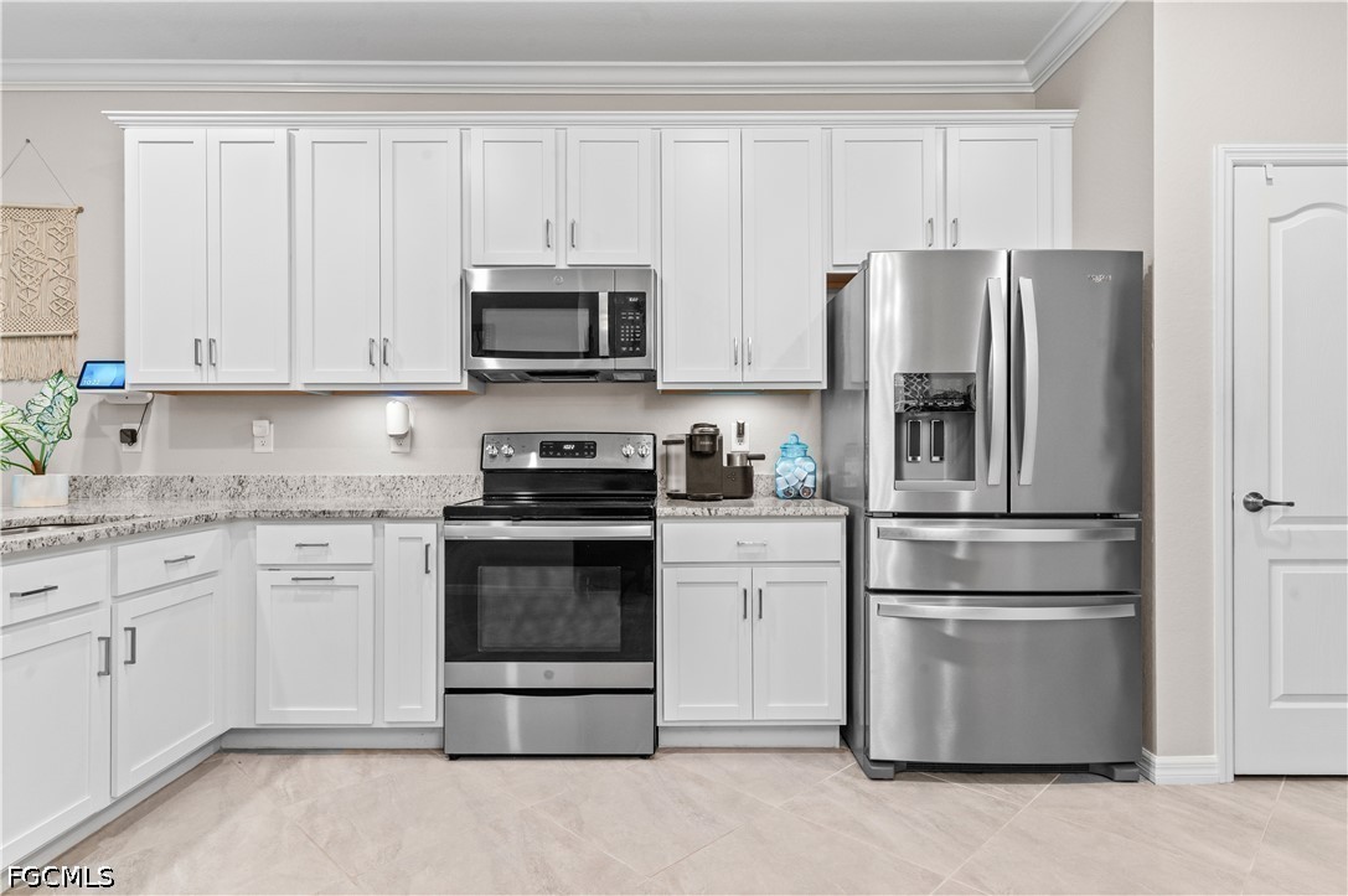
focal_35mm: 20
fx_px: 748
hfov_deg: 84.0
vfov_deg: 61.9
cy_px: 448
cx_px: 674
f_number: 10
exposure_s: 1/3
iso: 640
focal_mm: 20
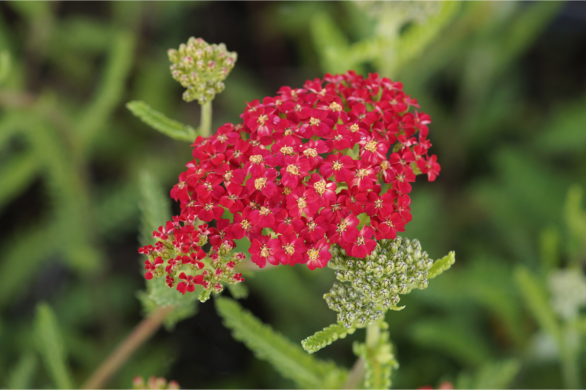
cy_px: 195
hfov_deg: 13.7
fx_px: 2441
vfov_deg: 9.1
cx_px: 293
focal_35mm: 150
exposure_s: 1/160
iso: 200
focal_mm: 100
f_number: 4.5
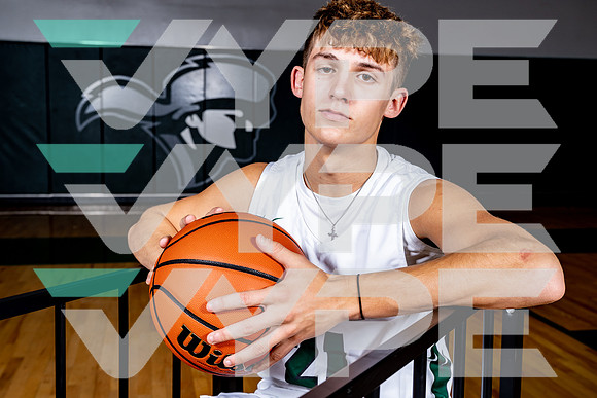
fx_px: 730
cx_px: 298
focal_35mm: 44
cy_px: 199
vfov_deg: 30.5
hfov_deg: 44.5
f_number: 6.3
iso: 250
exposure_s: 1/125
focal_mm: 44
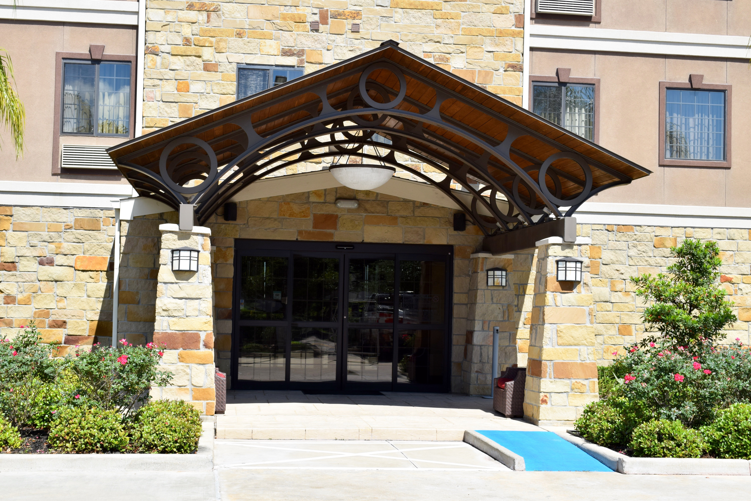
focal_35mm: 54
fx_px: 1126
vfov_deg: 25.1
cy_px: 250
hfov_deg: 36.9
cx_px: 376
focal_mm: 36
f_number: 9
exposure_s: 1/320
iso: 200
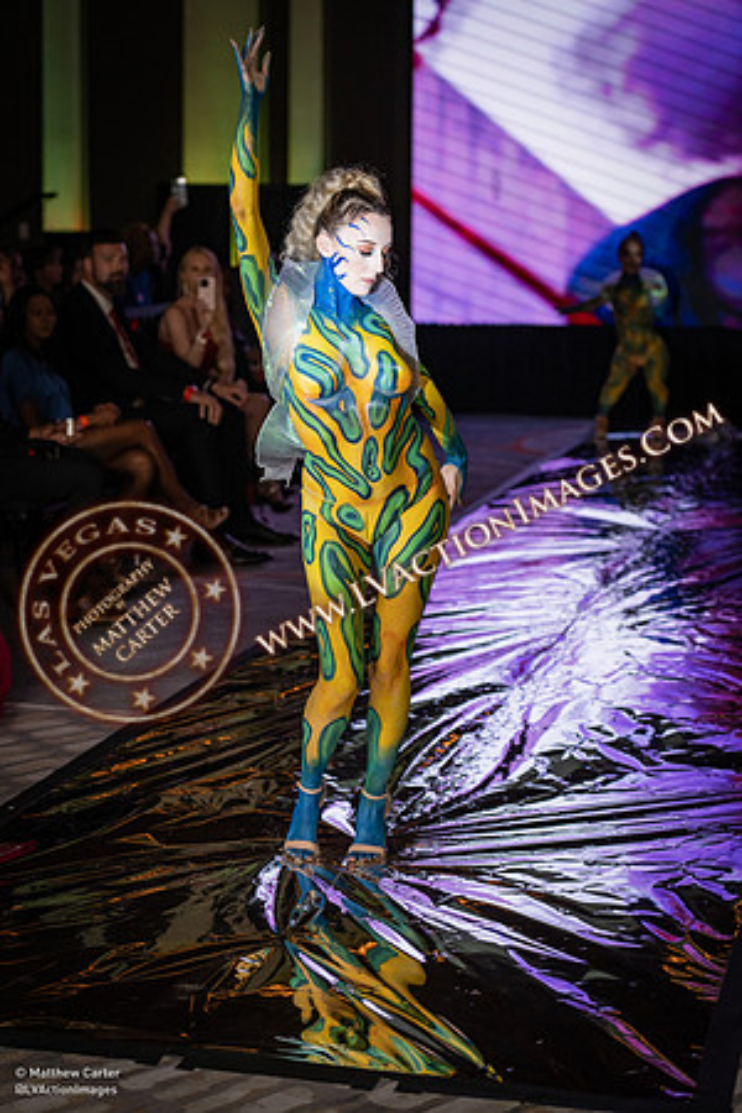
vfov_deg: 27.0
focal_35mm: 75
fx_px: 2319
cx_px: 371
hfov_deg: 18.2
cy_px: 556
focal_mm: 75
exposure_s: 1/800
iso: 1250
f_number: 2.8
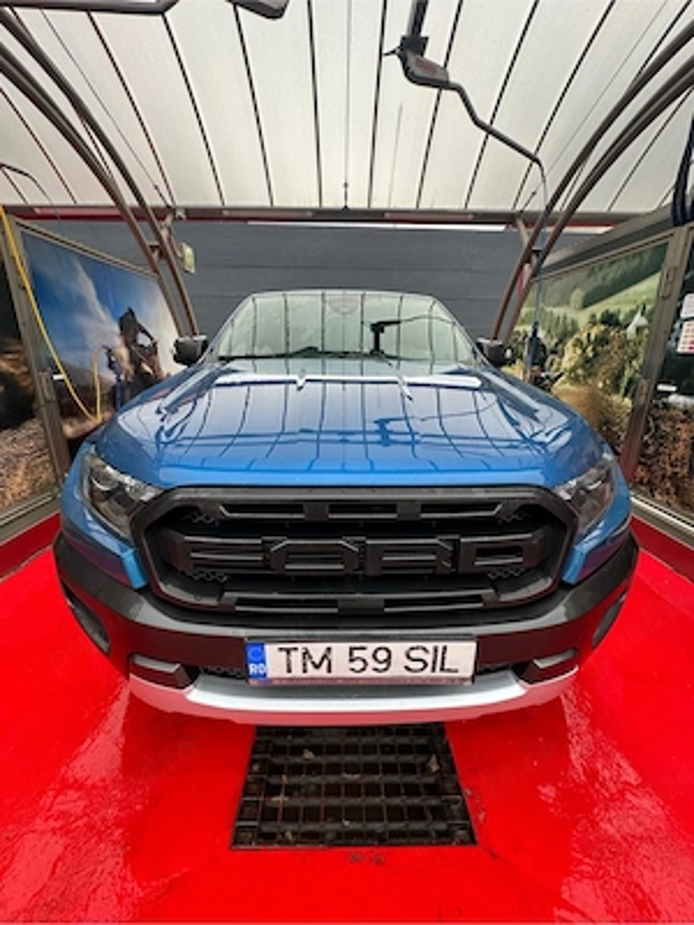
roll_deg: +0.0
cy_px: 462
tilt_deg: -16.9
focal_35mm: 14
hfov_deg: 85.7
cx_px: 347
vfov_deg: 102.1
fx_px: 374
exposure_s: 1/375
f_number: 2.2
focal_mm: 2.22
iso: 40
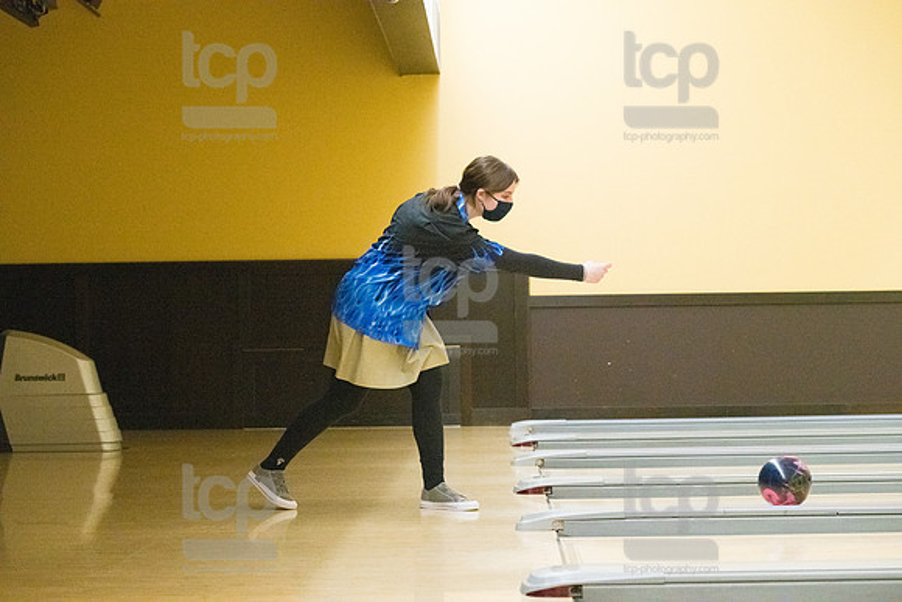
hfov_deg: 24.8
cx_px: 451
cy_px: 301
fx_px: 2055
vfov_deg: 16.7
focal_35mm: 82
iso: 10000
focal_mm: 82
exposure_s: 1/1000
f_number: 4.5
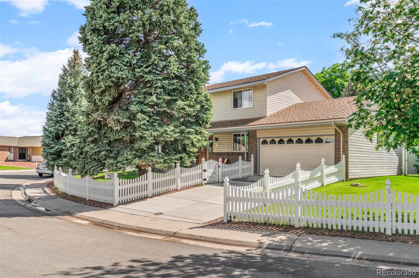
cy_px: 139
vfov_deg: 44.9
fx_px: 337
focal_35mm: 29
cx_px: 210
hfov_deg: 63.7
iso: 400
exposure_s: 1/250
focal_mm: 29
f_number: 8
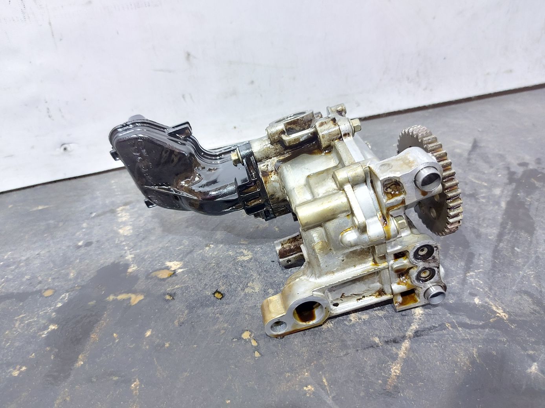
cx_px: 272
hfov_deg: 71.6
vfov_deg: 56.8
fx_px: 378
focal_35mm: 24
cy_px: 204
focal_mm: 5.23
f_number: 1.8
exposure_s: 1/20
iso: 500
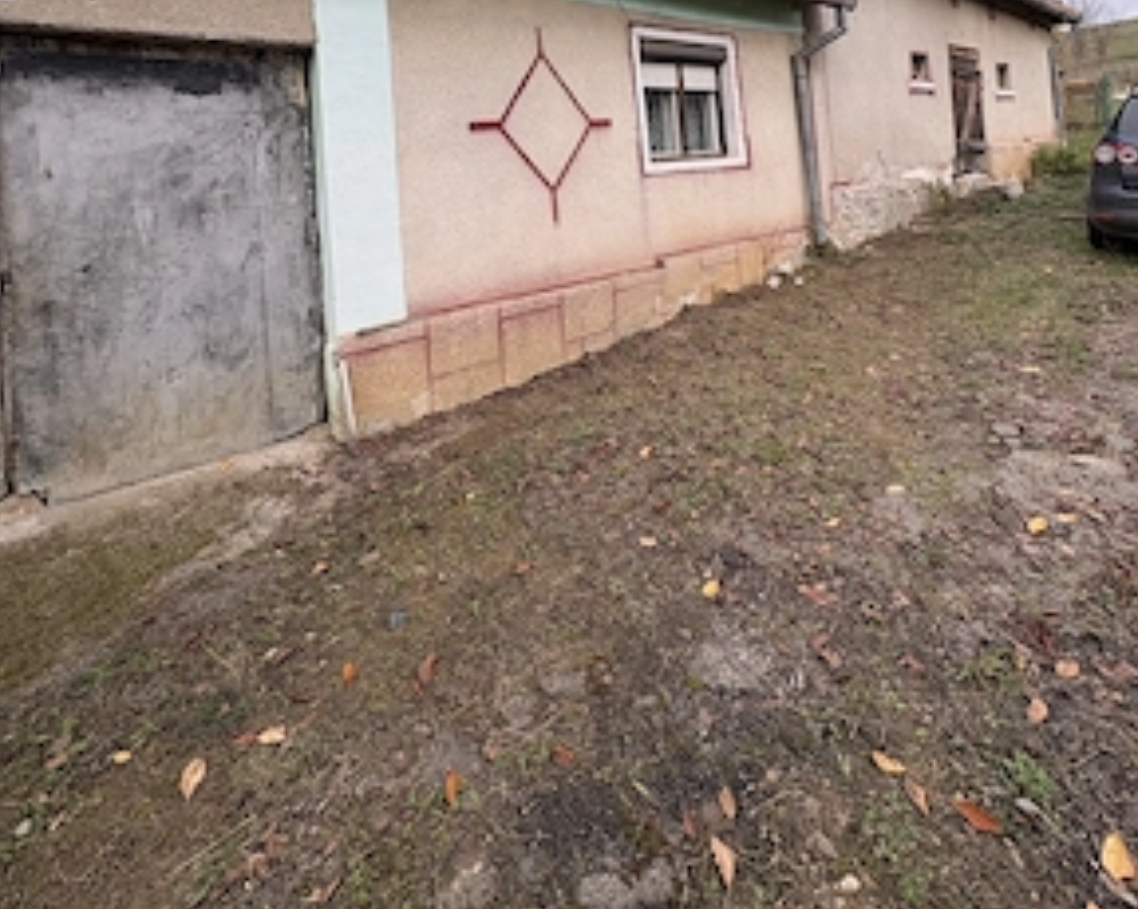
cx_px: 573
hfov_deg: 83.3
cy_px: 174
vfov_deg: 64.2
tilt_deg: +1.2
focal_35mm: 19
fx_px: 639
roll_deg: +3.7
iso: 50
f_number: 2.2
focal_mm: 2.22
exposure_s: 1/309
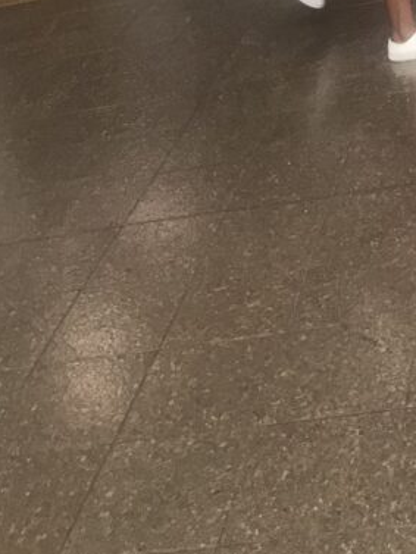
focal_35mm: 76
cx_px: 417
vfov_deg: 22.6
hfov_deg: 18.9
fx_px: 1217
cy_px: -188
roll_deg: +11.6
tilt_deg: -8.0
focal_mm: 3.99
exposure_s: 1/30
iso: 32
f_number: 1.8
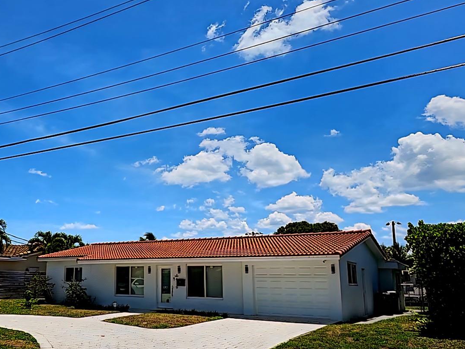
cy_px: 193
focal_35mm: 34
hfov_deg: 52.4
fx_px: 457
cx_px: 139
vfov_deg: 41.7
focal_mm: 6.3
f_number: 1.7
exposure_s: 1/2000
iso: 10
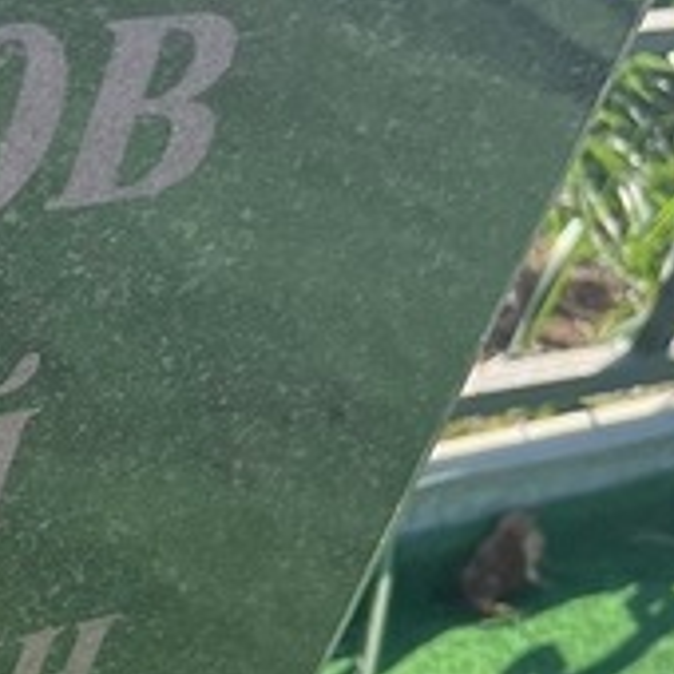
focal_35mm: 108
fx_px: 2379
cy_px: 805
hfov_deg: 14.7
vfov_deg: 15.5
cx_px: -408
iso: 50
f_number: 1.5
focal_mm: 5.7
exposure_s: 1/1511
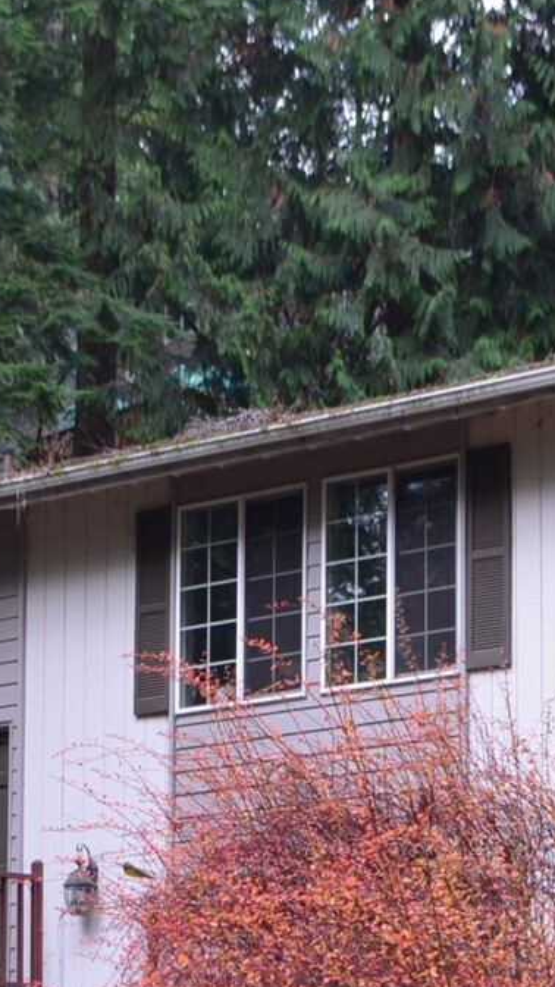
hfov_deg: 9.5
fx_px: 3323
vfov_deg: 16.8
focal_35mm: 127
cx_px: 216
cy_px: 764
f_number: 4.8
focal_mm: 32
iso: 400
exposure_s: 1/60
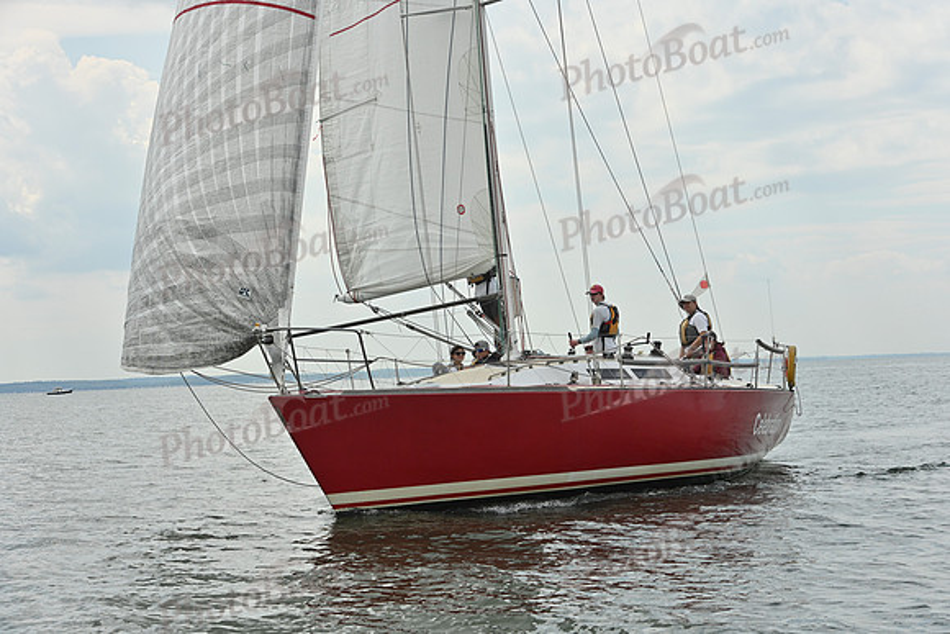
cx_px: 475
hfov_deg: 28.8
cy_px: 317
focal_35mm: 70
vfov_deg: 19.5
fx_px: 1848
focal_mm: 70
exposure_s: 1/1250
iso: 320
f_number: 8
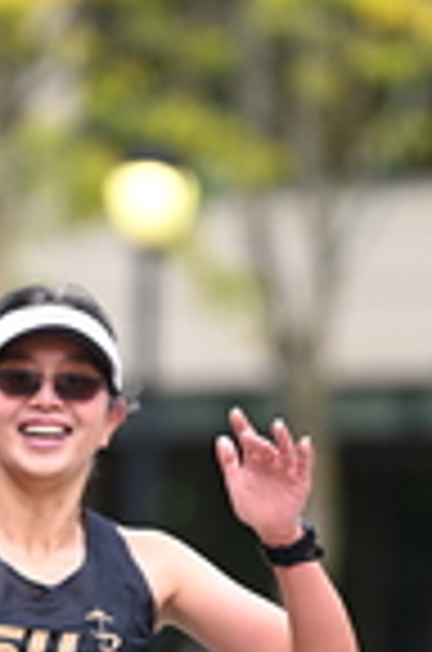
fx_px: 13763
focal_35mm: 761
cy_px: 567
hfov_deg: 1.8
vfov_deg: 2.7
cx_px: 115
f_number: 2.8
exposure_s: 1/2000
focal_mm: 200
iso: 1000
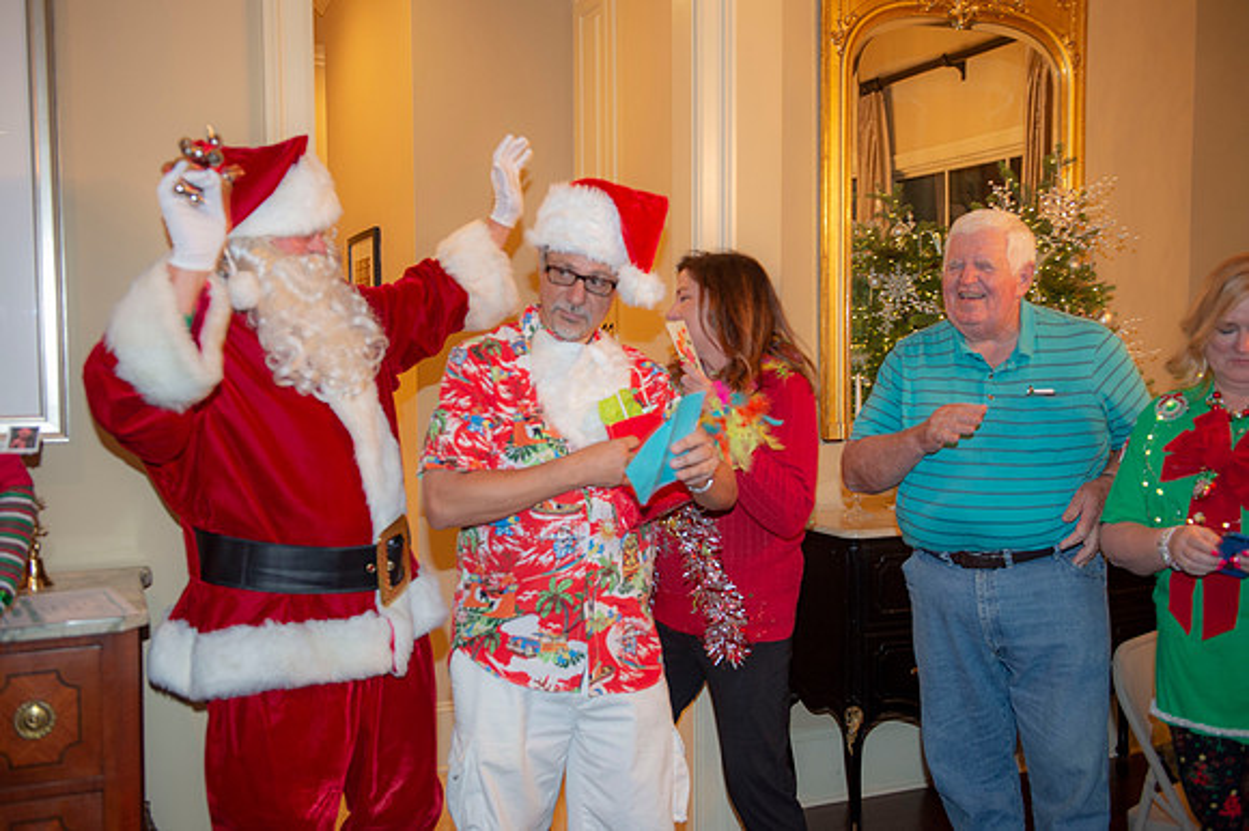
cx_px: 624
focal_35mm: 36
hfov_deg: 53.2
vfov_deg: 36.8
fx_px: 1248
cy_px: 416
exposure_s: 1/60
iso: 800
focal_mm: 36
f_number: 3.5
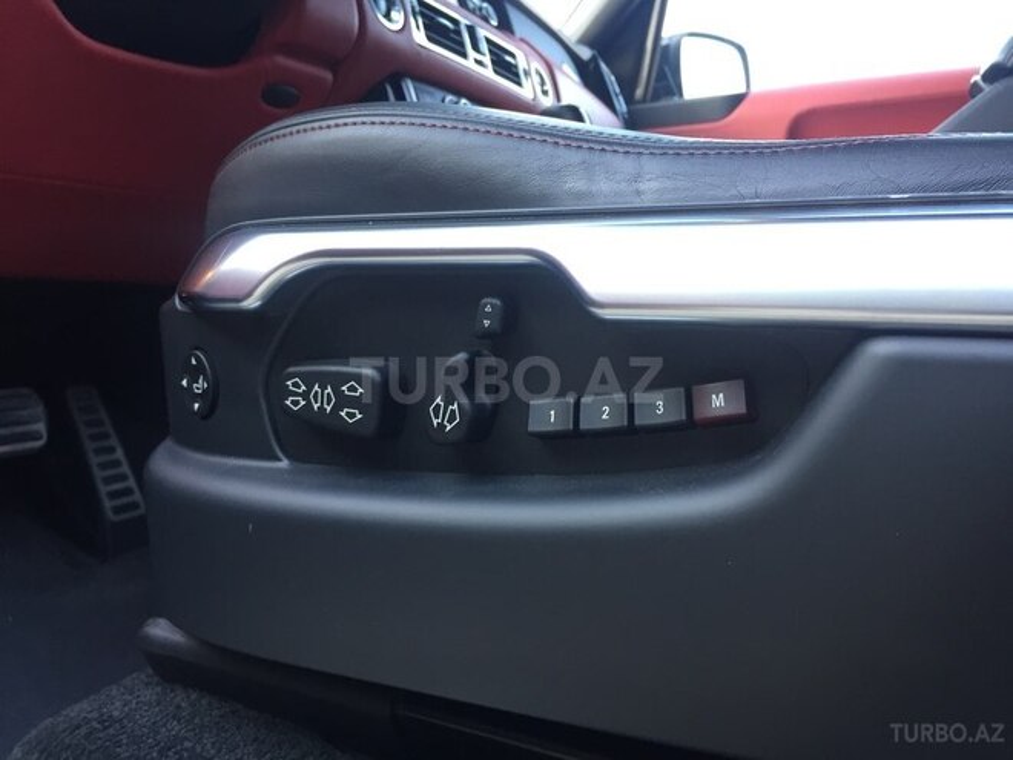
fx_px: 849
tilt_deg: -5.0
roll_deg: -2.6
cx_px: 506
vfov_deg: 48.2
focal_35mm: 29
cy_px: 380
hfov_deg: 61.7
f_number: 2.2
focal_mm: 4.15
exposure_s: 1/33
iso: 40
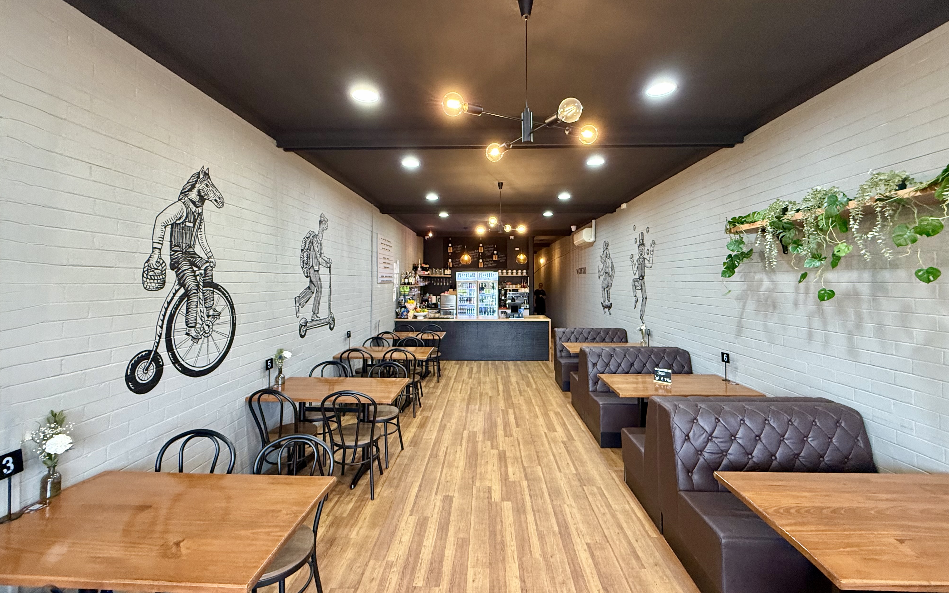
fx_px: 388
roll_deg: +0.1
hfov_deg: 101.5
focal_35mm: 15
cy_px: 271
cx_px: 478
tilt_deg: +1.8
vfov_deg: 74.6
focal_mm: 2.22
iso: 320
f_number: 2.2
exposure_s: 1/50
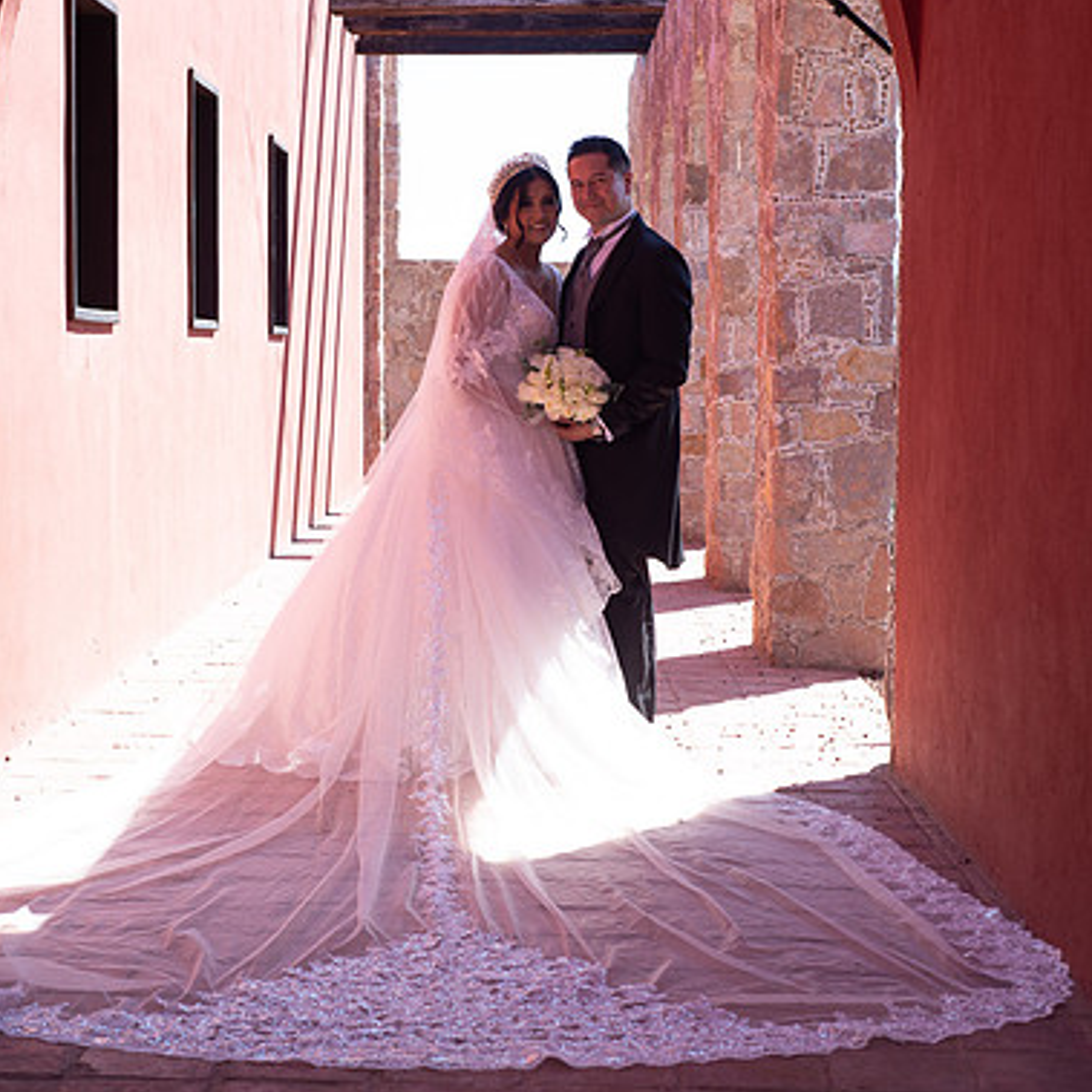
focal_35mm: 65
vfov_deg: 26.5
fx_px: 2320
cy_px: 546
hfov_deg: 26.5
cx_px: 478
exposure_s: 1/160
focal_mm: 50
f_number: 6.3
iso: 100
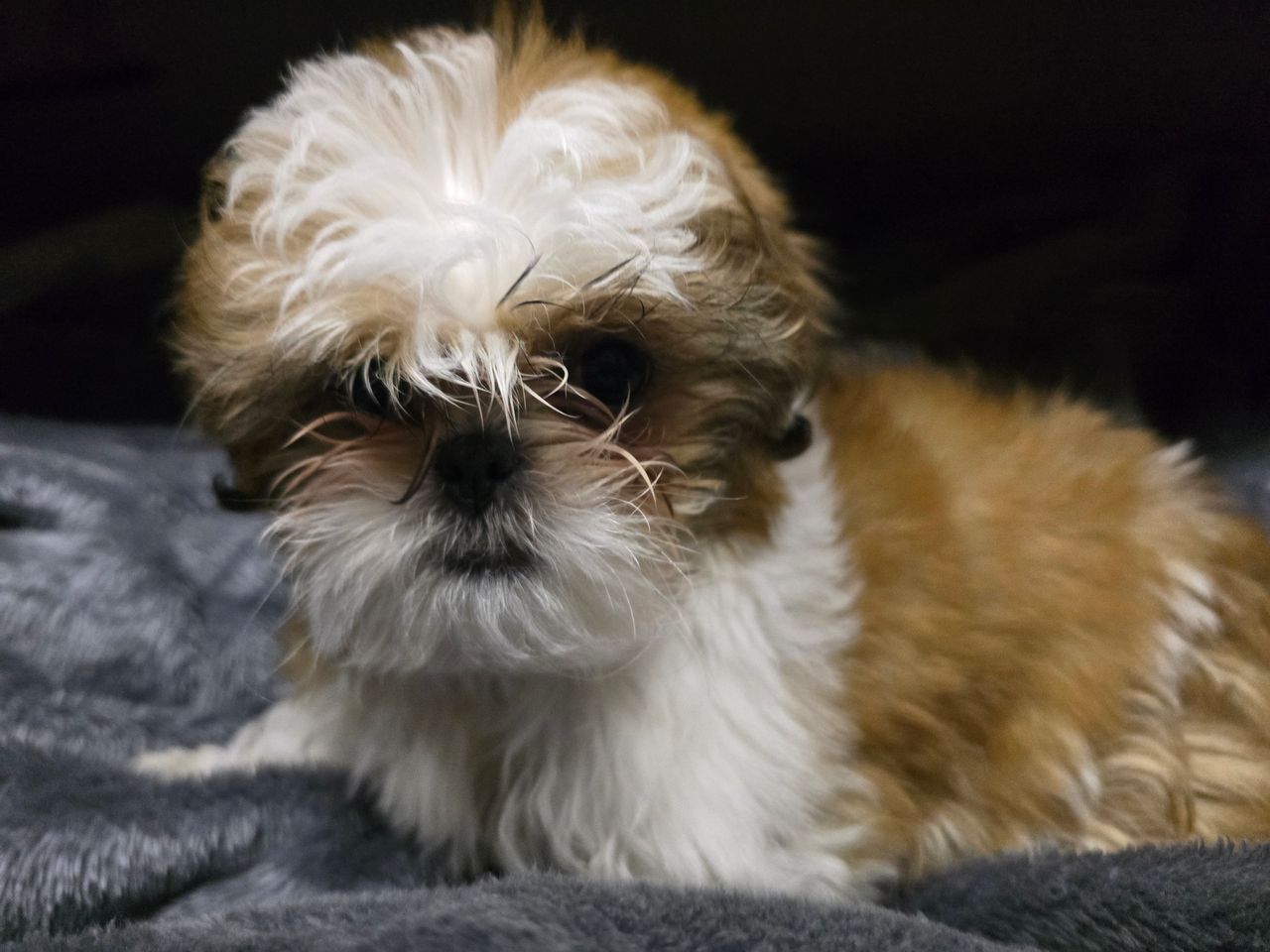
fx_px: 844
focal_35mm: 23
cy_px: 476
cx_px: 635
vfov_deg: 58.9
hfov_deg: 73.9
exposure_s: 1/60
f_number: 1.7
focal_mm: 6.3
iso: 1600
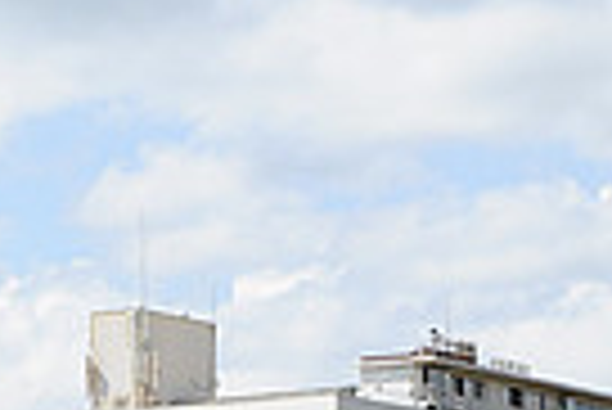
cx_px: 189
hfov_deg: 9.6
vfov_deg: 6.3
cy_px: 784
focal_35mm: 213
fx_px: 3625
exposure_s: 1/500
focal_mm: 50
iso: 200
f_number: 8
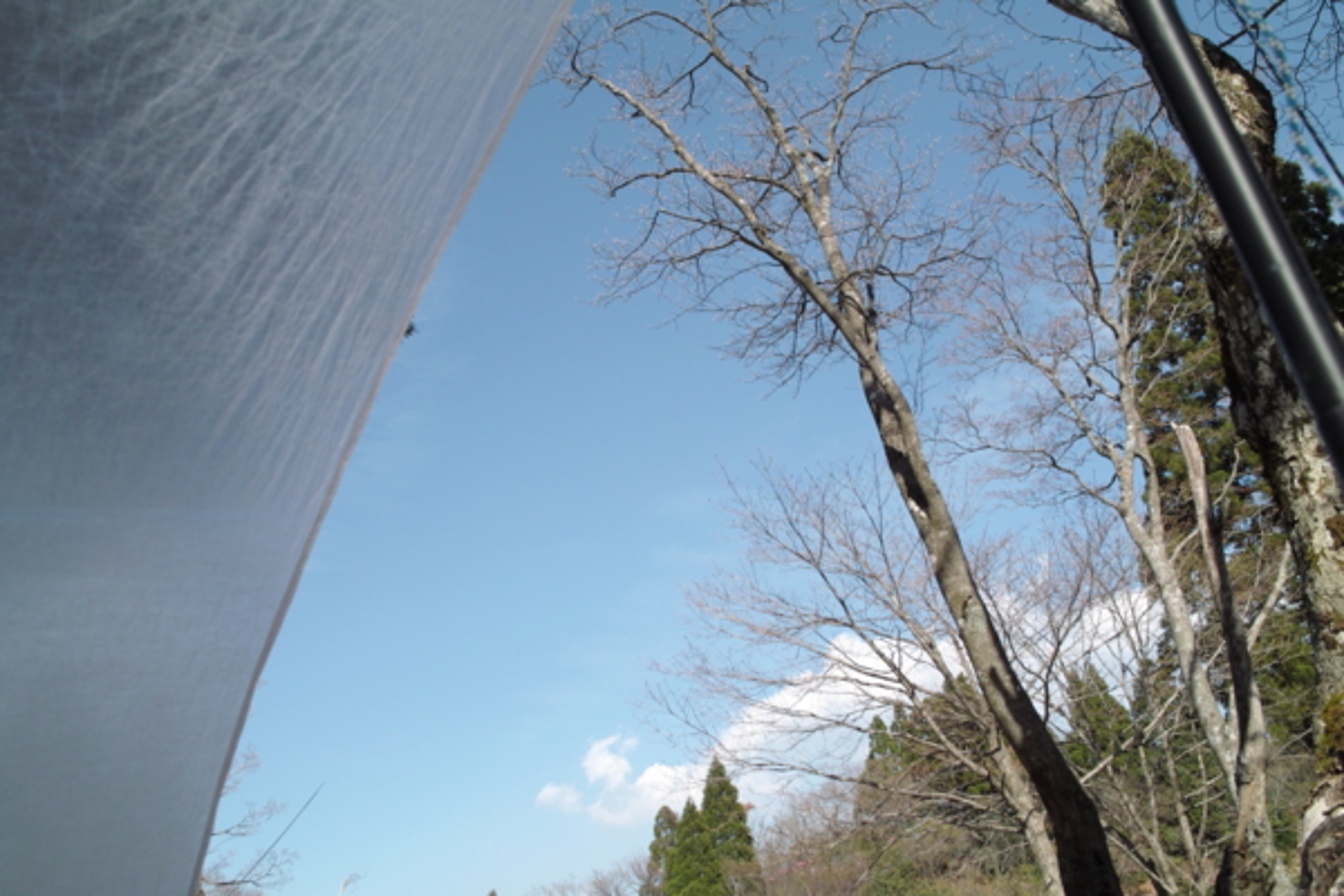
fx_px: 1045
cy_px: 448
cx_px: 672
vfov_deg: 46.4
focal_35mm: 28
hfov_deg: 65.5
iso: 100
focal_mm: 16.6
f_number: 8
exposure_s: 1/125
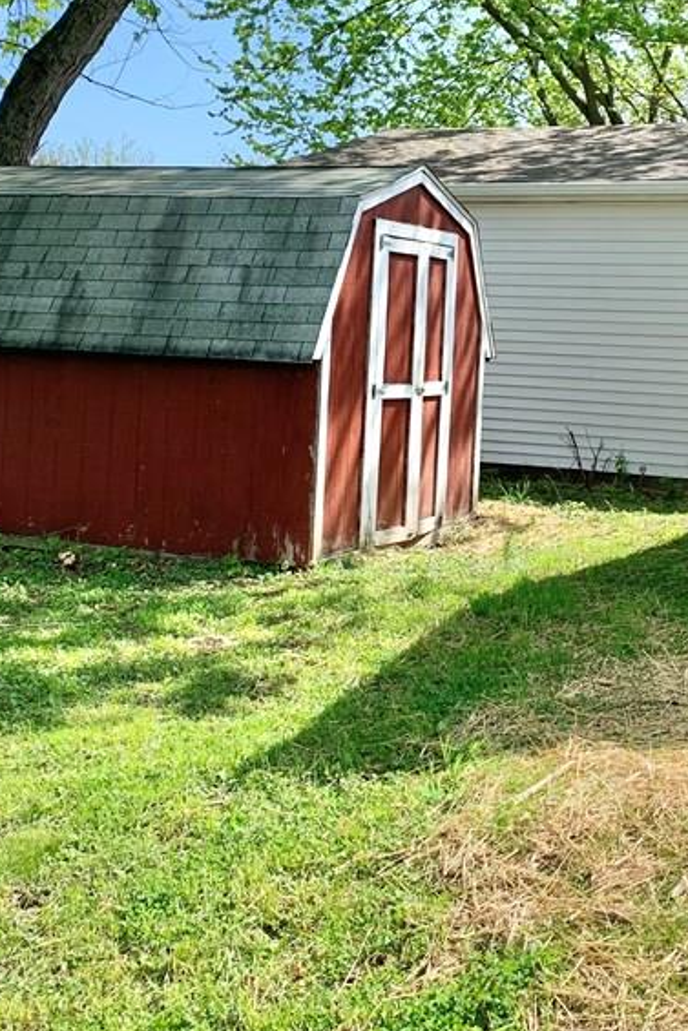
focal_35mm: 49
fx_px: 1404
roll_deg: -3.9
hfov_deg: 27.3
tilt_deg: +2.5
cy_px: 370
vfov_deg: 40.0
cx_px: 469
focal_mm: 4.25
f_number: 1.8
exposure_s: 1/903
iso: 25
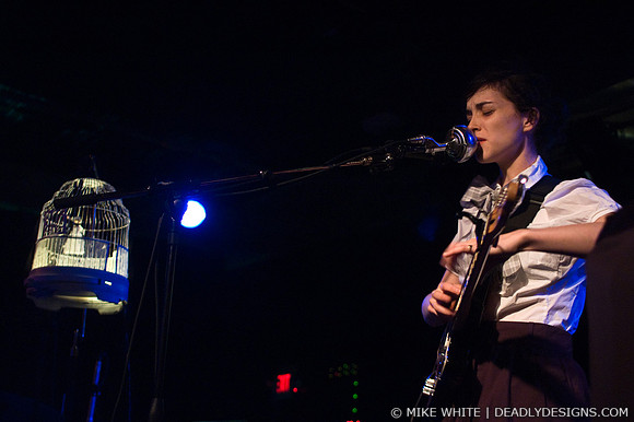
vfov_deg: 25.7
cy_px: 211
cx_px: 317
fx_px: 924
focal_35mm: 52
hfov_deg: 37.9
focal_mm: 35
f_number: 2.8
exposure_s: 1/25
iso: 800
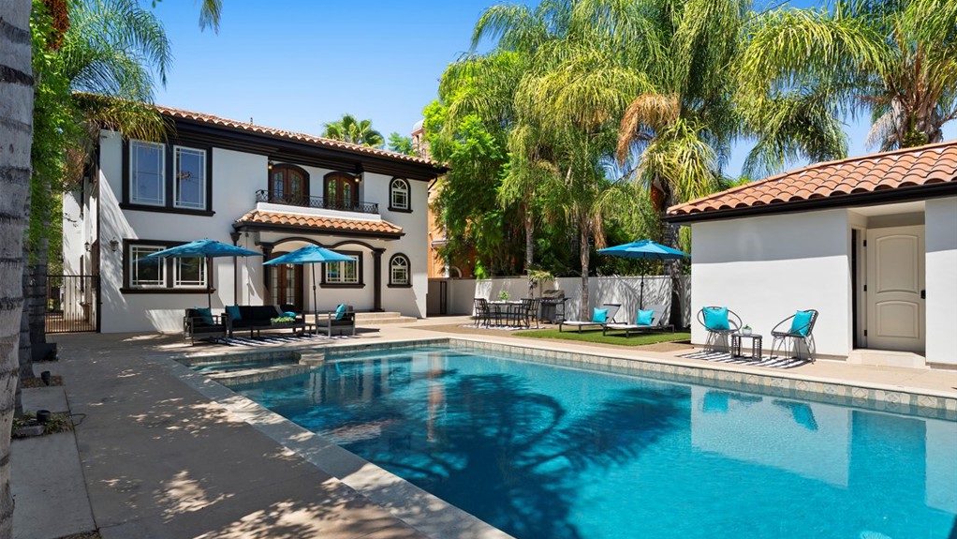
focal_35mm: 21
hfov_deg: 83.8
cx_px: 478
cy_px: 289
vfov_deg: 53.6
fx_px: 533
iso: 80
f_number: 8
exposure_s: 1/15
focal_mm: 20
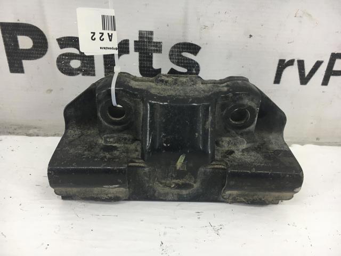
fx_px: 286
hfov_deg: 61.7
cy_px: 128
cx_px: 170
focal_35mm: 29
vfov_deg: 48.2
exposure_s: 1/33
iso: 25
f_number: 2.2
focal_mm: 4.15
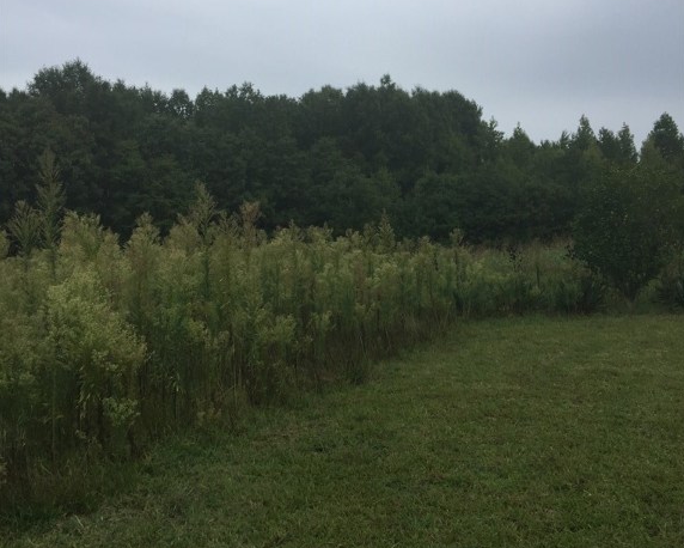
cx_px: 343
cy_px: 245
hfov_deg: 47.9
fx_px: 770
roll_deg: -0.8
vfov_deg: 39.1
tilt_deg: +1.3
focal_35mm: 38
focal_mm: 4.15
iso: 32
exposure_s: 1/449
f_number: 2.2
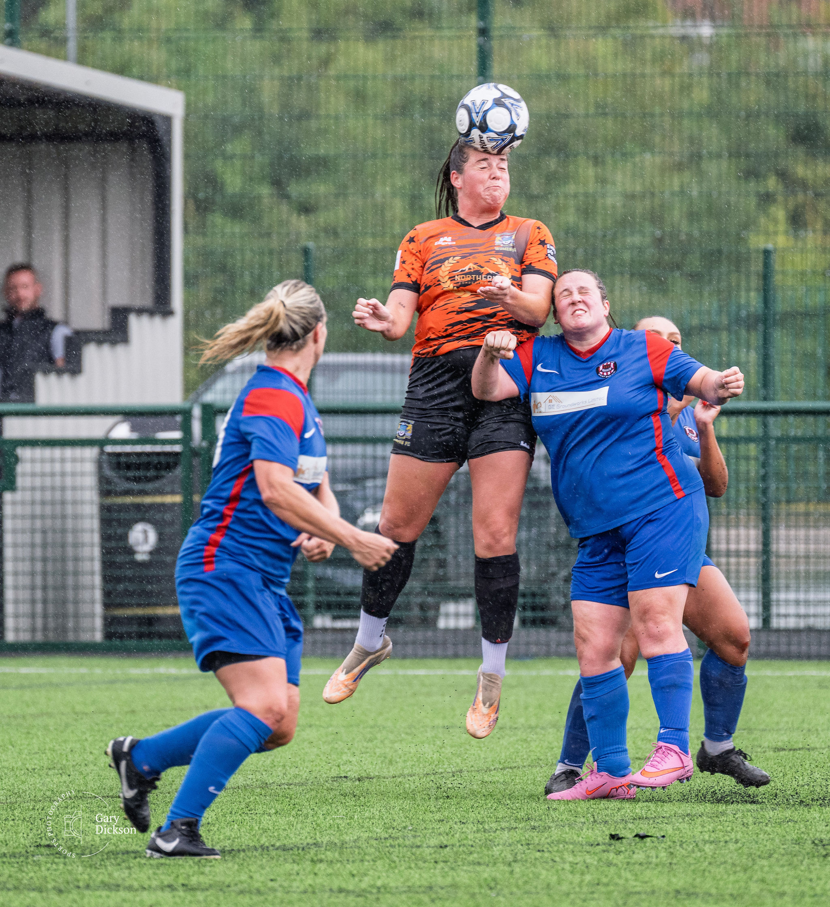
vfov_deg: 3.3
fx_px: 15781
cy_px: 360
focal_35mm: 555
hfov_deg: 3.0
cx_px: 507
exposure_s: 1/1000
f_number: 5.3
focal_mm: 300
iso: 800
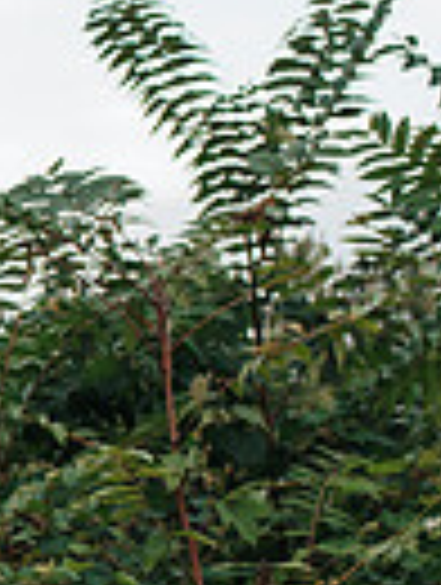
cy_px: 476
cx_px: -608
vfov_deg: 12.3
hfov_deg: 8.6
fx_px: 2692
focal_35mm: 159
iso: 500
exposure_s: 1/500
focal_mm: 35
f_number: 3.2
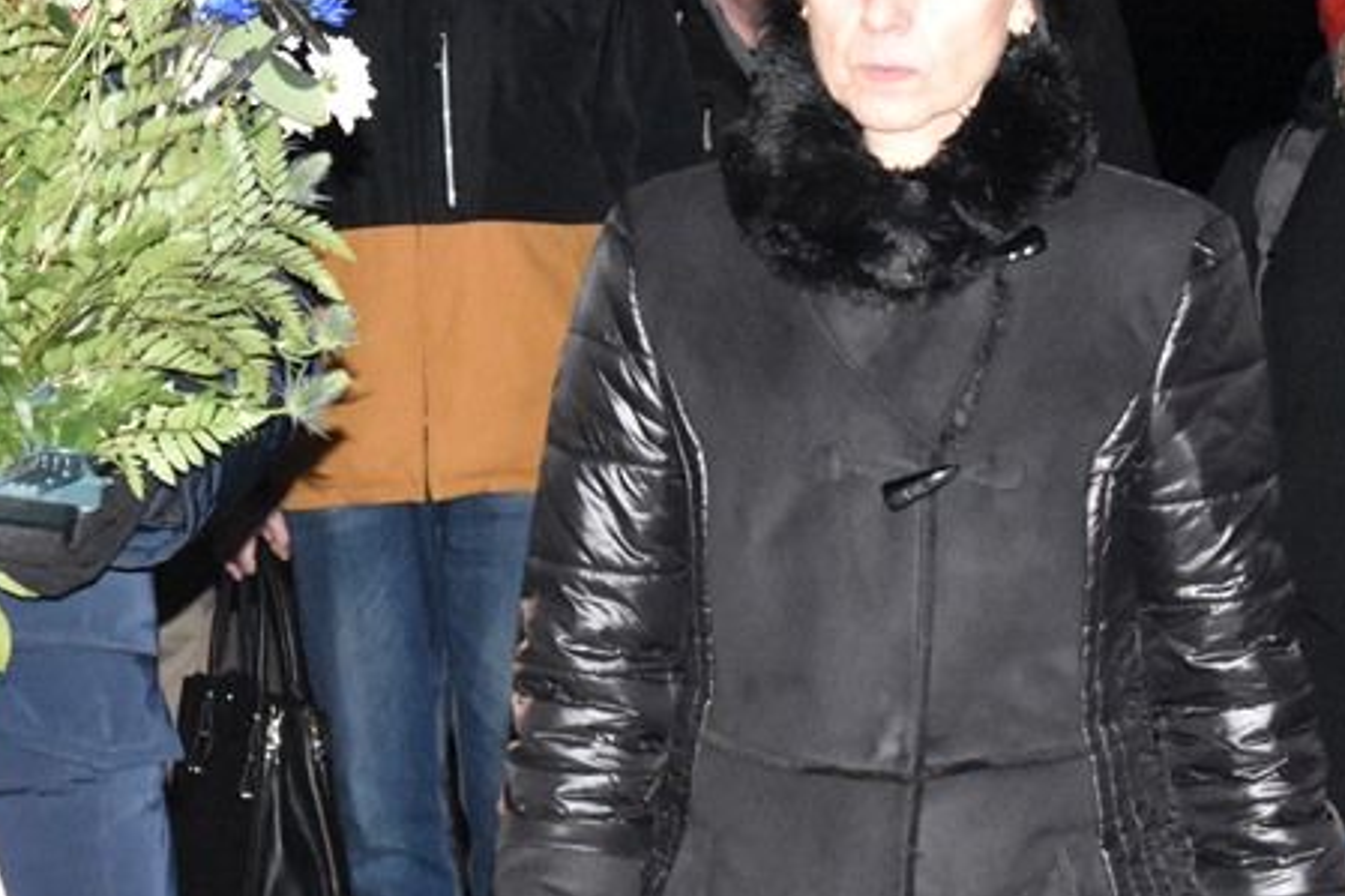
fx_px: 7026
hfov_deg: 10.8
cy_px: 385
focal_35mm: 188
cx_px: -75
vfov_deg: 7.3
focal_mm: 55
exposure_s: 1/100
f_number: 8
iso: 6400
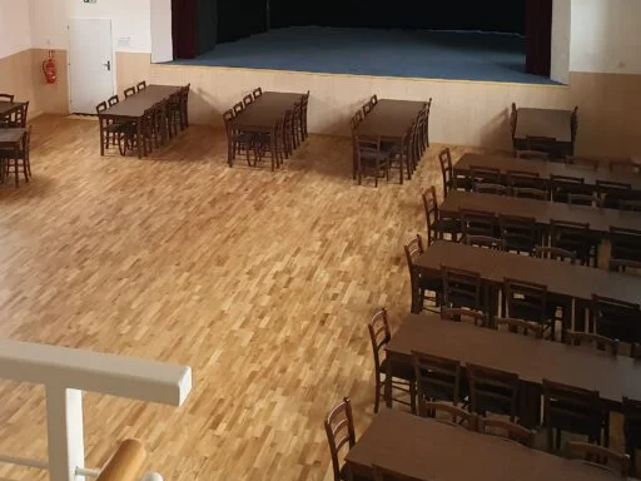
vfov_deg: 26.9
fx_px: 963
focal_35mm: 52
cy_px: 35
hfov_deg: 36.1
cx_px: 170
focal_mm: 4.3
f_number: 2.4
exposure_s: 1/40
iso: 250
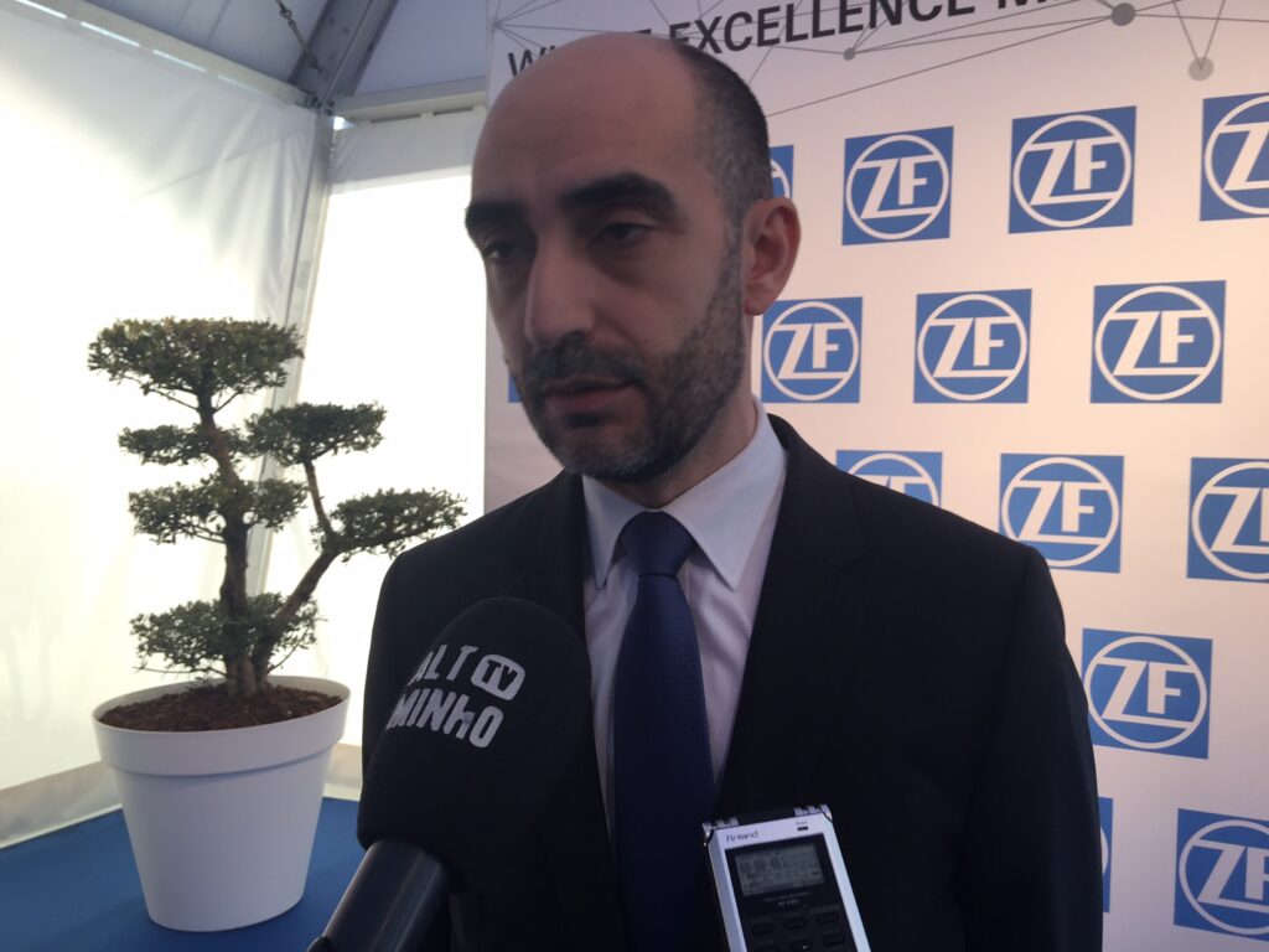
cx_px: 634
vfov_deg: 48.2
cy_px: 476
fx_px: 1063
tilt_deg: -1.6
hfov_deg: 61.7
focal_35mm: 29
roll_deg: -0.1
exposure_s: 1/100
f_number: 2.2
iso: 32
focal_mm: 4.15
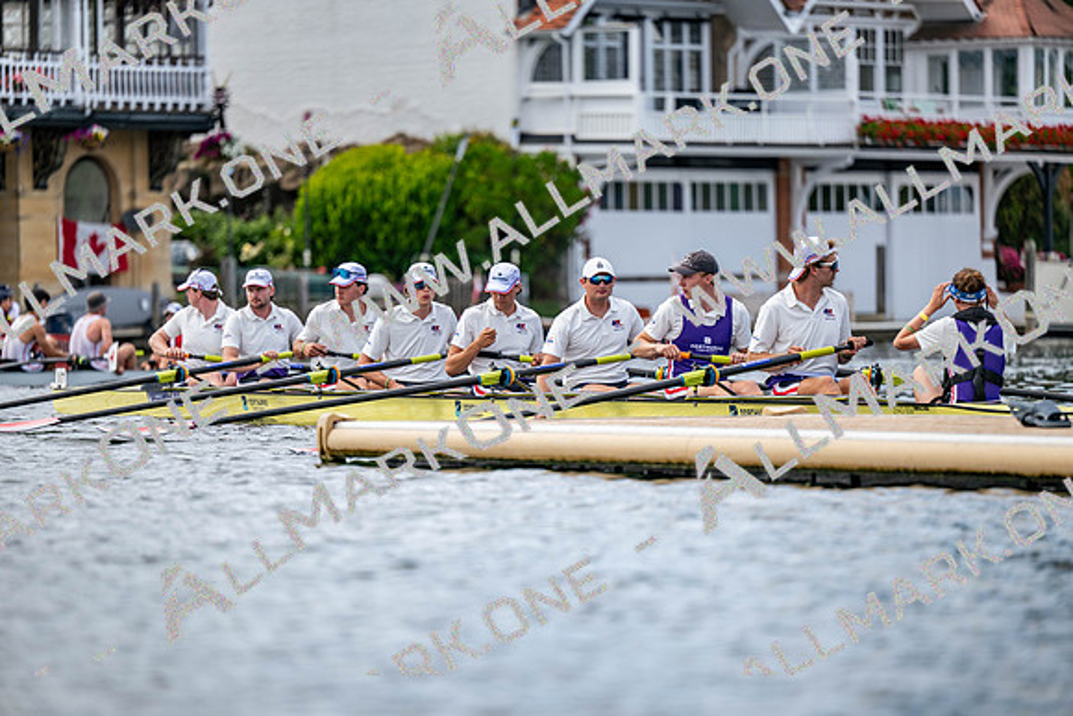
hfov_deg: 10.3
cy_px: 358
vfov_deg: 6.9
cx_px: 536
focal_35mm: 200
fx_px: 5962
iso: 125
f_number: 2.8
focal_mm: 200
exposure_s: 1/2000
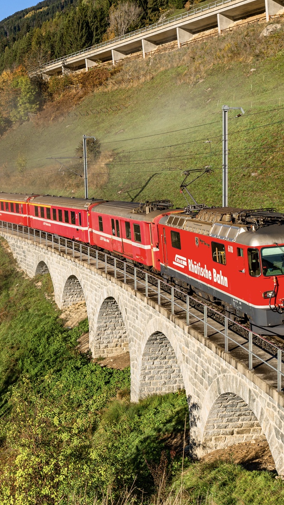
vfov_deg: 37.8
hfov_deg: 21.7
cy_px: 234
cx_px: 89
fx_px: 736
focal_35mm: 55
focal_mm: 32
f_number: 7.1
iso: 250
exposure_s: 1/1250
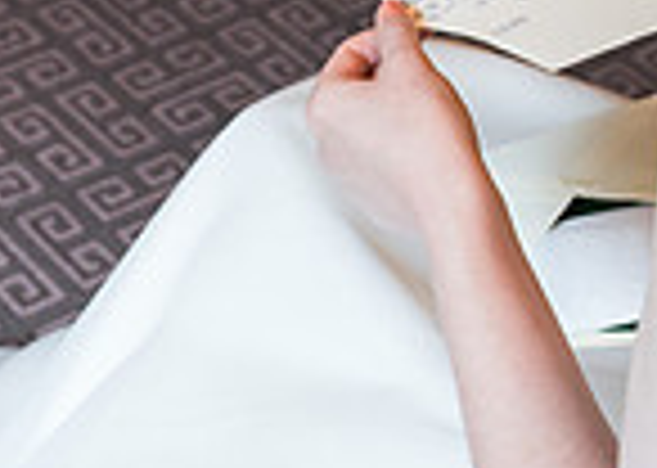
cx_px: 255
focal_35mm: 103
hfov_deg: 19.4
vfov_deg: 13.9
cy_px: 198
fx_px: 1920
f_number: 2.8
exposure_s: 1/100
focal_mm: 24
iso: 560
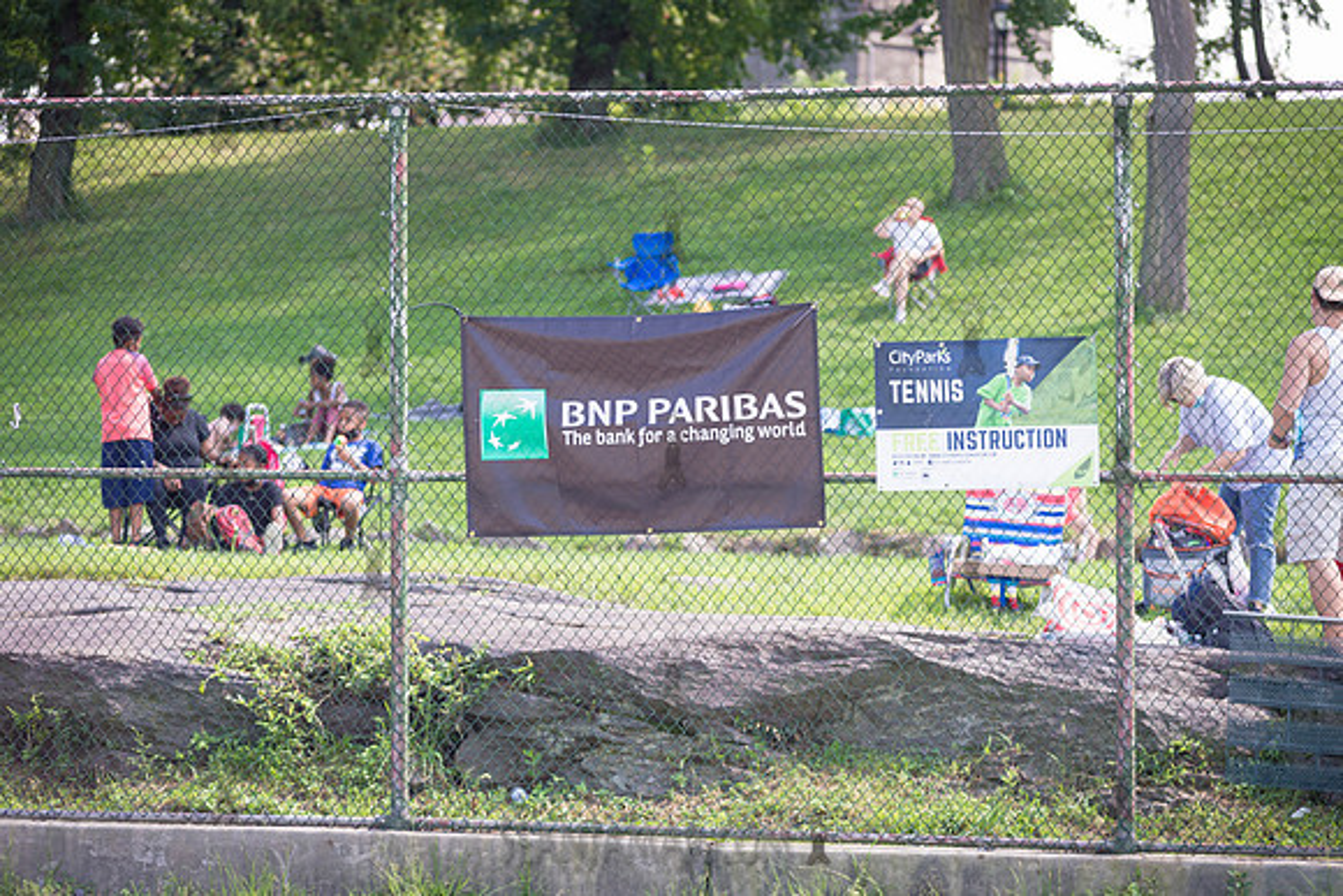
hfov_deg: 16.3
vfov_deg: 10.9
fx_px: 4681
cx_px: 672
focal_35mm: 125
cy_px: 448
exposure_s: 1/160
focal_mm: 125
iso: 125
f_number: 4.5
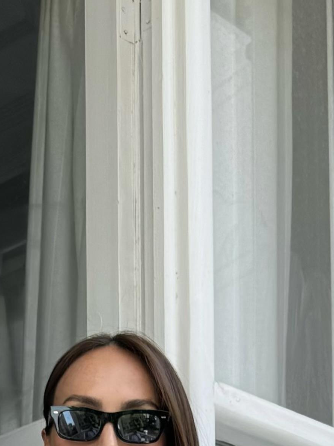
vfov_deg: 14.2
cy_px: 922
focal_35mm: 113
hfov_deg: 13.1
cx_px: 74
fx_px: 1453
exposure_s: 1/1059
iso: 80
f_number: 1.78
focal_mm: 6.76
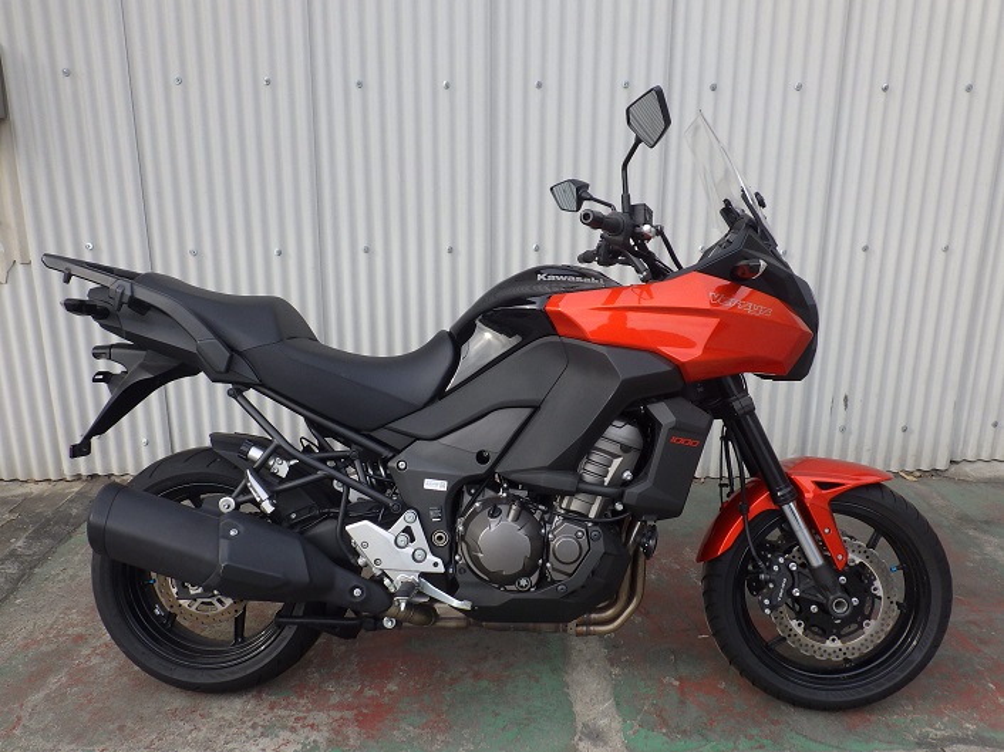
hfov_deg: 63.5
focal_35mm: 28
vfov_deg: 49.7
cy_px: 376
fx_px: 812
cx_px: 502
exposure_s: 1/250
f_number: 4.2
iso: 125
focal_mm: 5
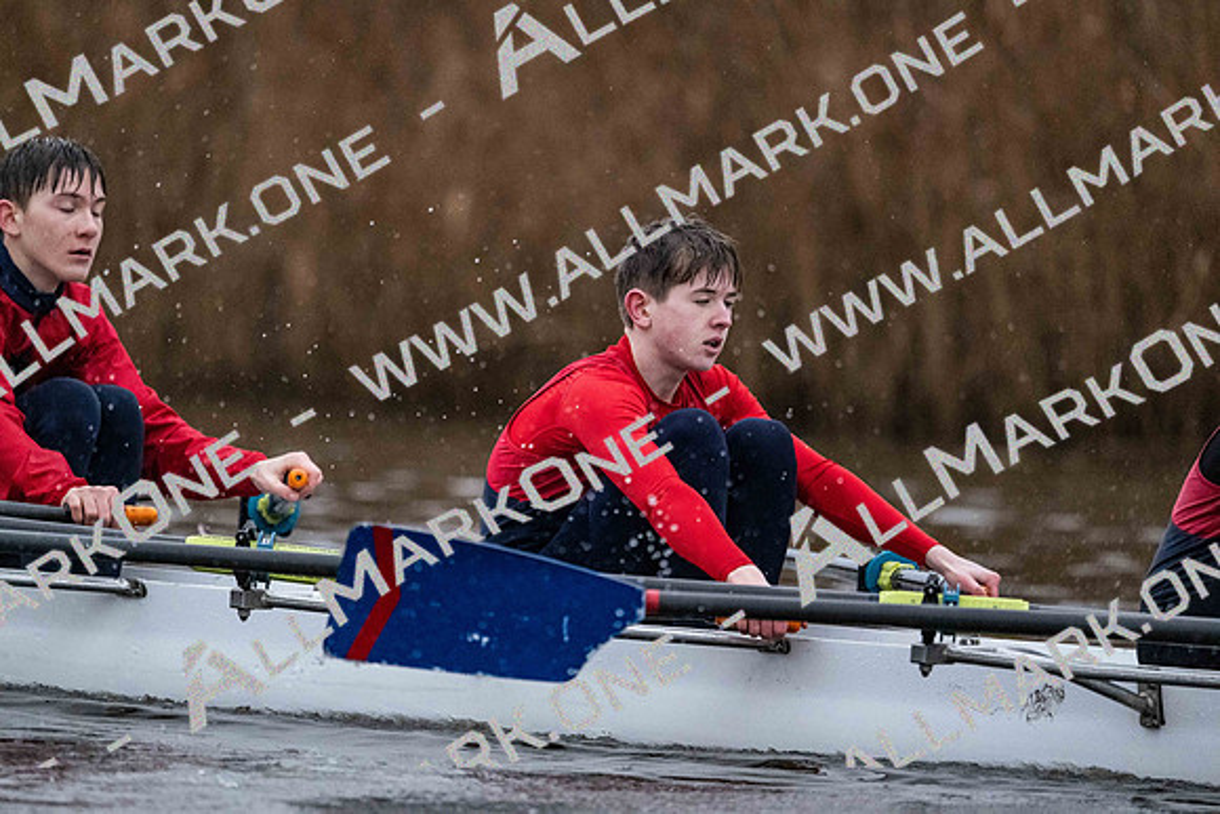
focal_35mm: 400
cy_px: 407
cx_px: 610
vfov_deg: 3.4
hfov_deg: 5.2
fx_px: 13558
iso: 10000
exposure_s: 1/1600
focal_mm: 400
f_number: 4.5
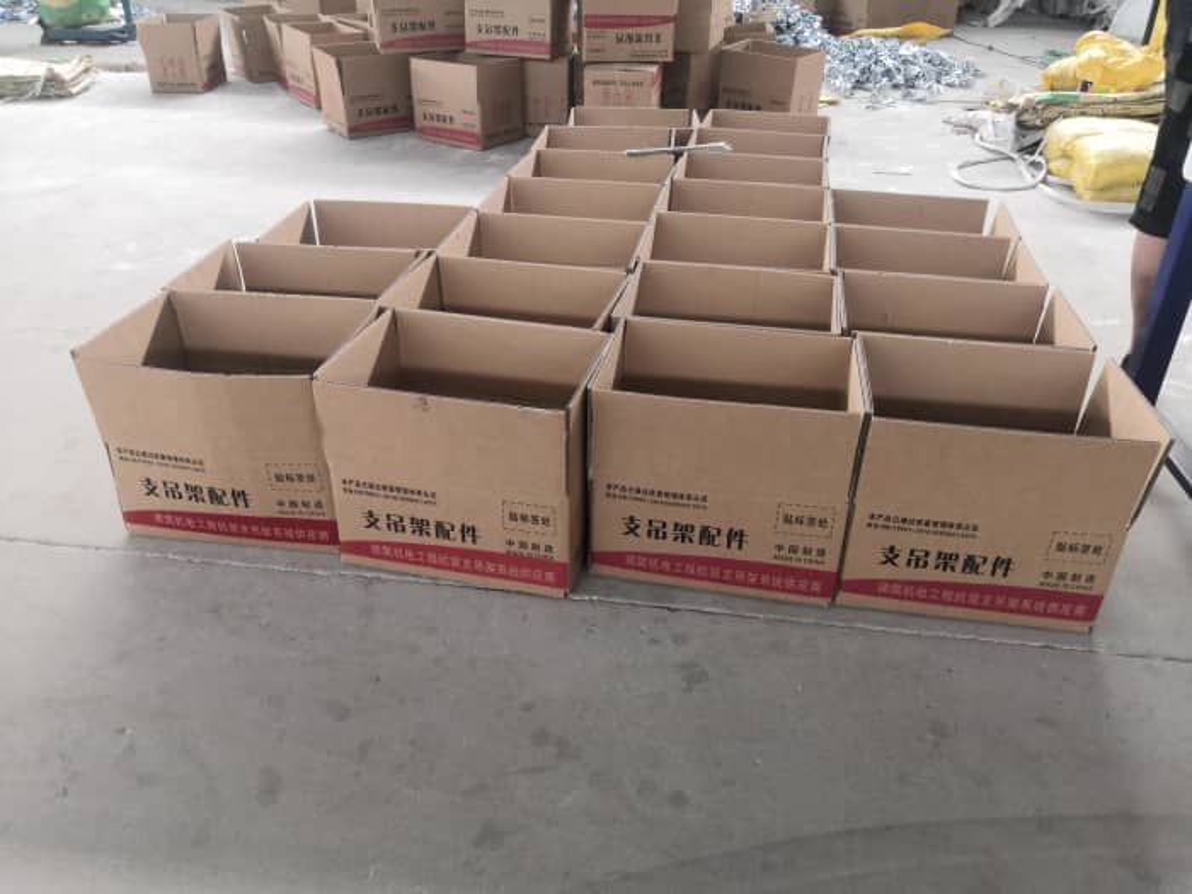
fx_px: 930
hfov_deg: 65.3
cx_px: 596
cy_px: 447
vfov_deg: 51.4
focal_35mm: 27
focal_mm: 3.95
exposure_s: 1/33.3
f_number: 1.8
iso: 320
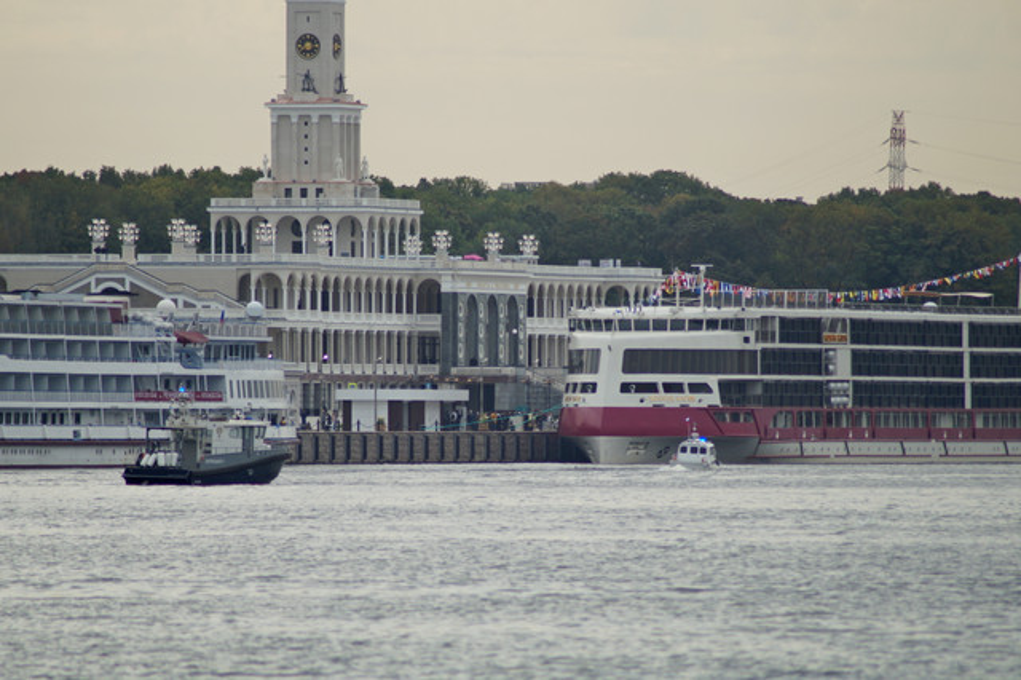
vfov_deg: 3.1
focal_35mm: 450
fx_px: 12755
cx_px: 510
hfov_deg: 4.6
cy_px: 340
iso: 125
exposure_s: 1/500
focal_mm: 300
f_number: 5.6
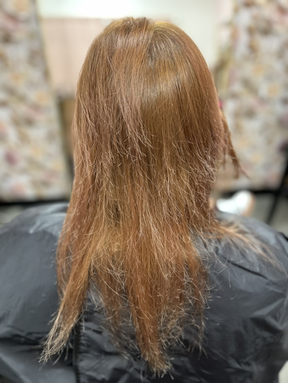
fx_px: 288
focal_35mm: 26
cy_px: 192
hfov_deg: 53.1
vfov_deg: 67.3
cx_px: 144
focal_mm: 5.7
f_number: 1.5
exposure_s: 1/60
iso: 200
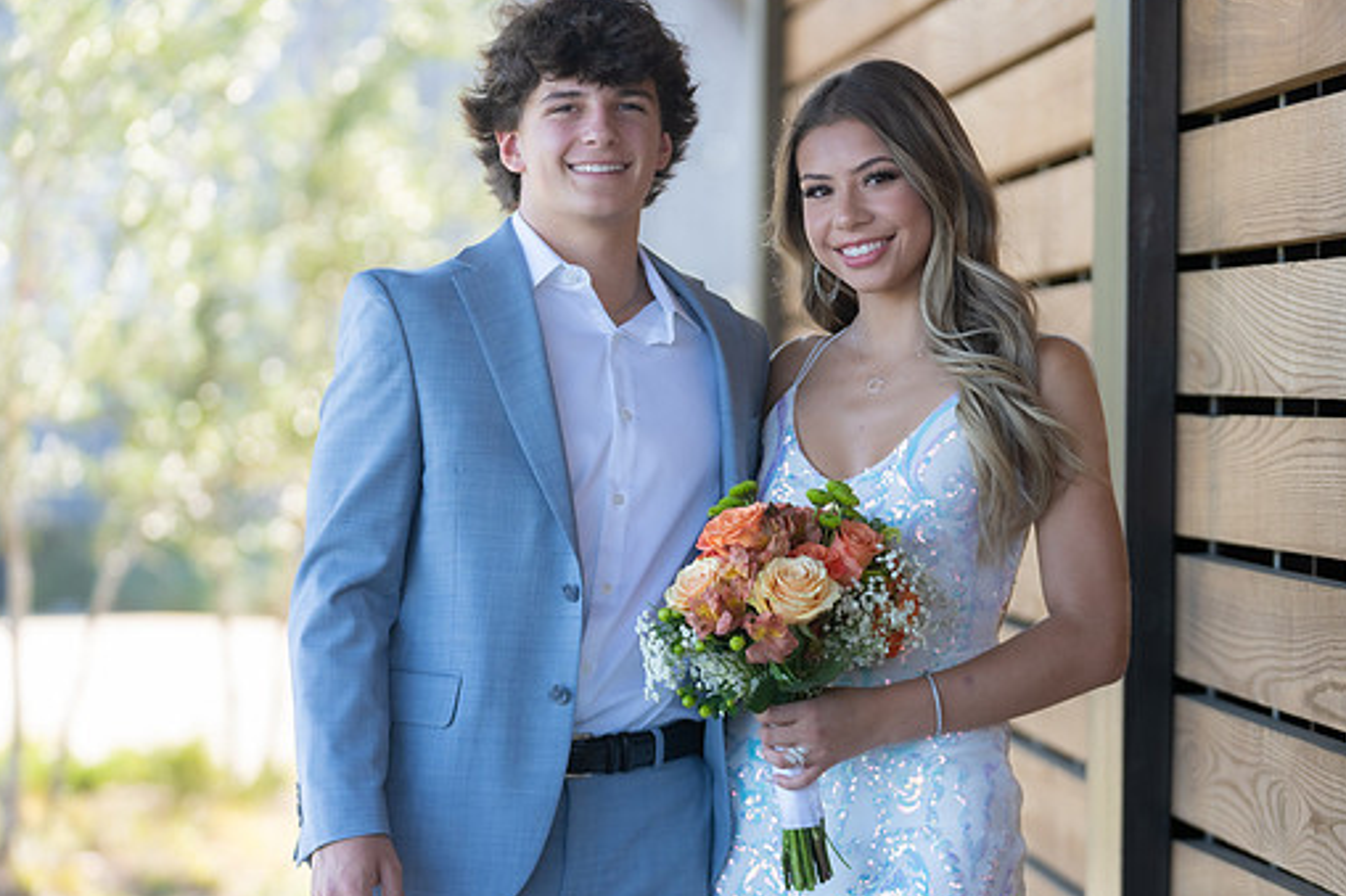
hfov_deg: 12.8
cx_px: 744
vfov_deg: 8.6
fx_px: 5980
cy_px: 493
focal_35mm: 160
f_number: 2.8
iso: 200
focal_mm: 114
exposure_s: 1/320
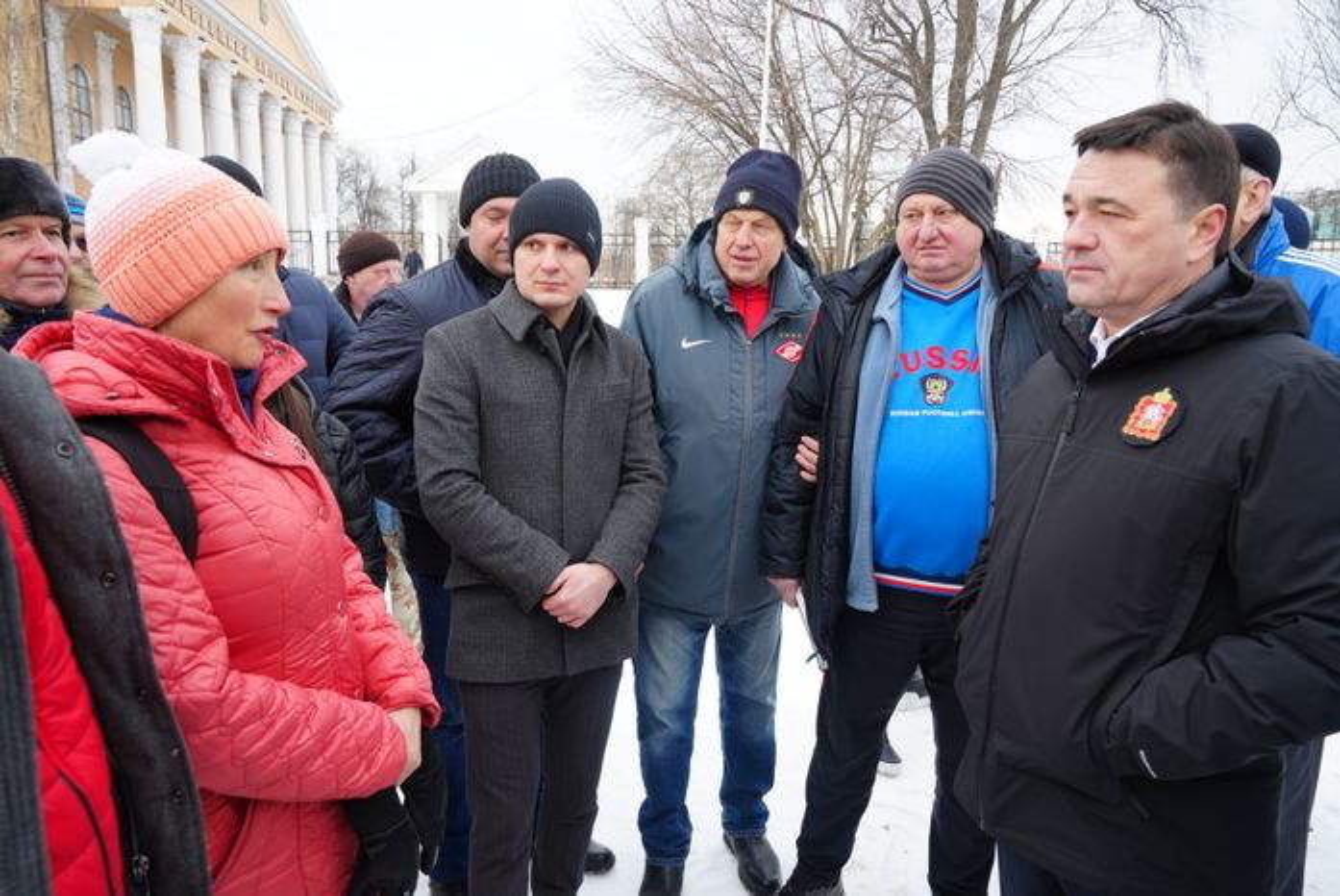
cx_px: 670
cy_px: 448
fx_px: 894
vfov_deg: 53.2
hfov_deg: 73.7
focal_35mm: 24
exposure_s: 1/100
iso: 500
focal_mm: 24
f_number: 6.3
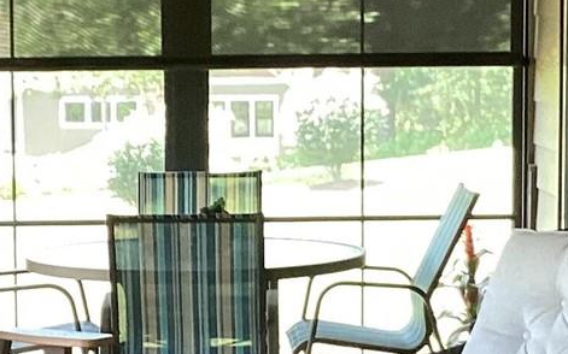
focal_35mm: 143
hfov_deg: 14.6
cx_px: 197
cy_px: 246
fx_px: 2213
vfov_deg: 9.2
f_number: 2.4
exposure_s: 1/50
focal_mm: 3.3
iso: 80
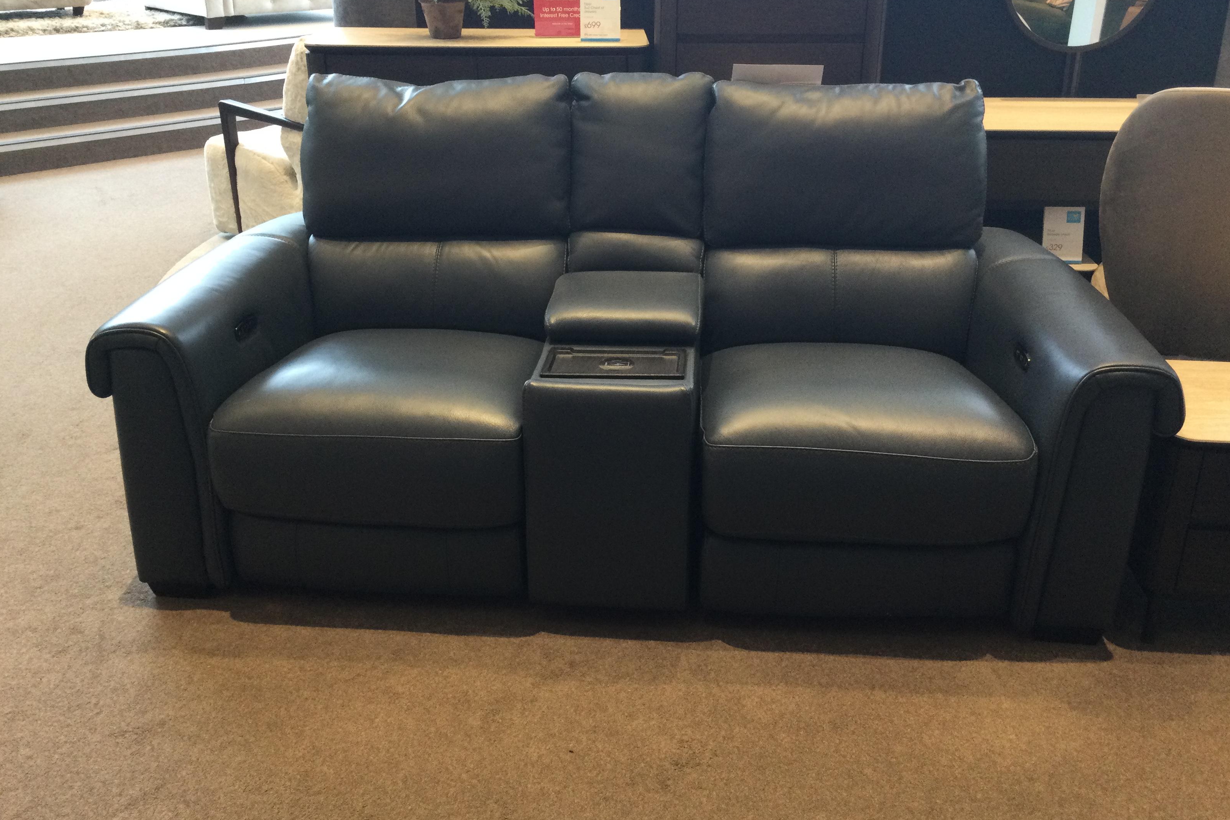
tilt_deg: -21.5
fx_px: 1127
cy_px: 375
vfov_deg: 39.9
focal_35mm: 33
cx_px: 628
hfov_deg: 57.2
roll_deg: -1.2
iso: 64
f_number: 2.4
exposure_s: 1/33
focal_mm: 3.3
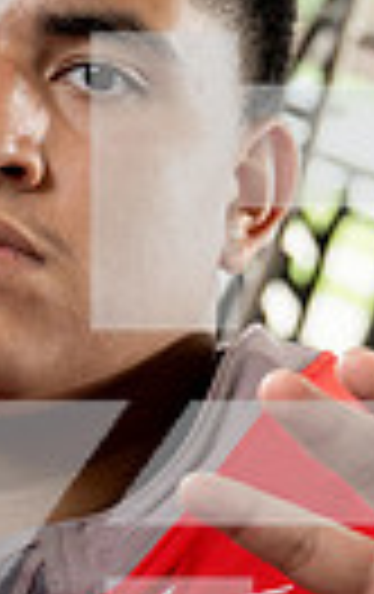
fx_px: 3118
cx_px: 18
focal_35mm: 192
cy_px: 641
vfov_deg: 10.8
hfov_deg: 6.8
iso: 640
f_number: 4
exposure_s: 1/250
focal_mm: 43
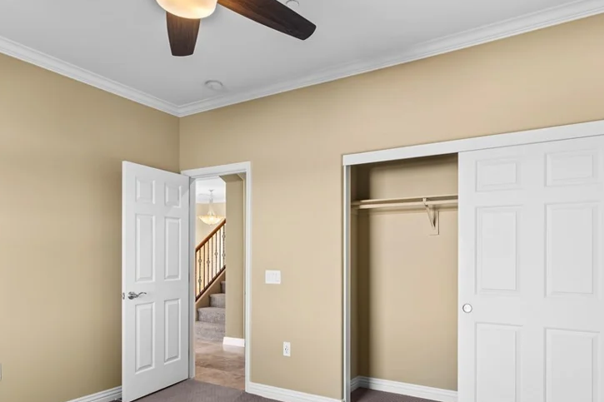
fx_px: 403
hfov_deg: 73.7
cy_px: 256
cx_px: 313
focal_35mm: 24
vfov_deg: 52.4
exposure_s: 1/50
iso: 400
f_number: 8
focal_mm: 17
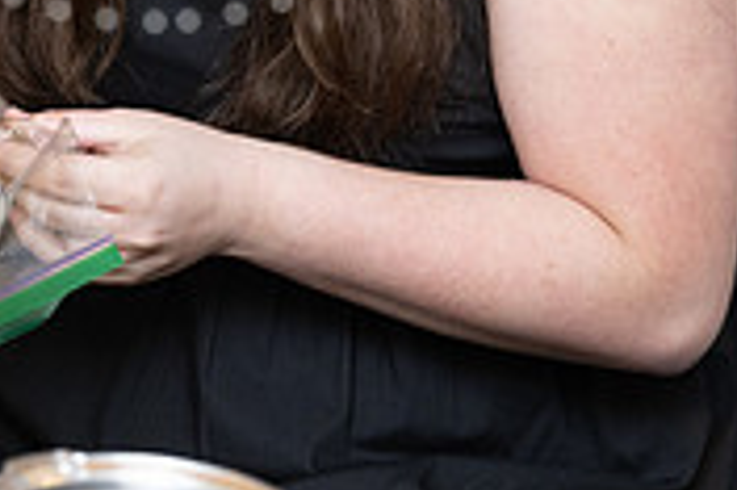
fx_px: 3927
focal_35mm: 192
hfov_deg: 10.7
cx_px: 142
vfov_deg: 7.0
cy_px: -404
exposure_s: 1/125
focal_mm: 48
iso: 1000
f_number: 5
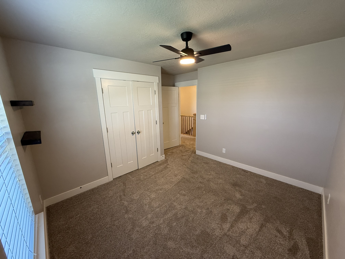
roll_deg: +1.1
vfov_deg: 85.7
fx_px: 140
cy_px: 130
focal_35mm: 14
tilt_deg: -11.8
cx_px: 172
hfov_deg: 102.1
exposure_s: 1/100
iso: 320
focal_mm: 2.22
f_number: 2.2
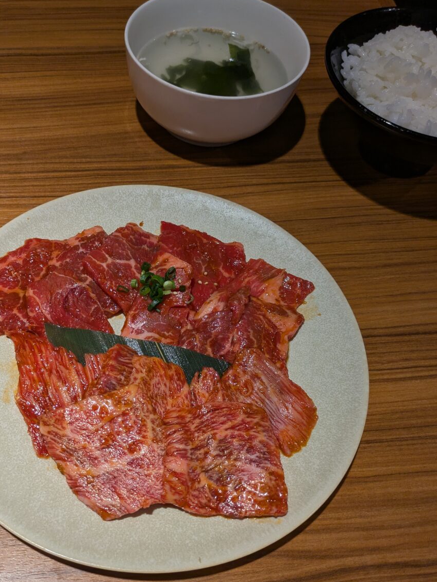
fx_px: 572
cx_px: 165
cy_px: 351
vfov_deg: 53.5
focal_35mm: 34
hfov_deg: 41.5
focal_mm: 5.43
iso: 54
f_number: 1.89
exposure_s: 1/100
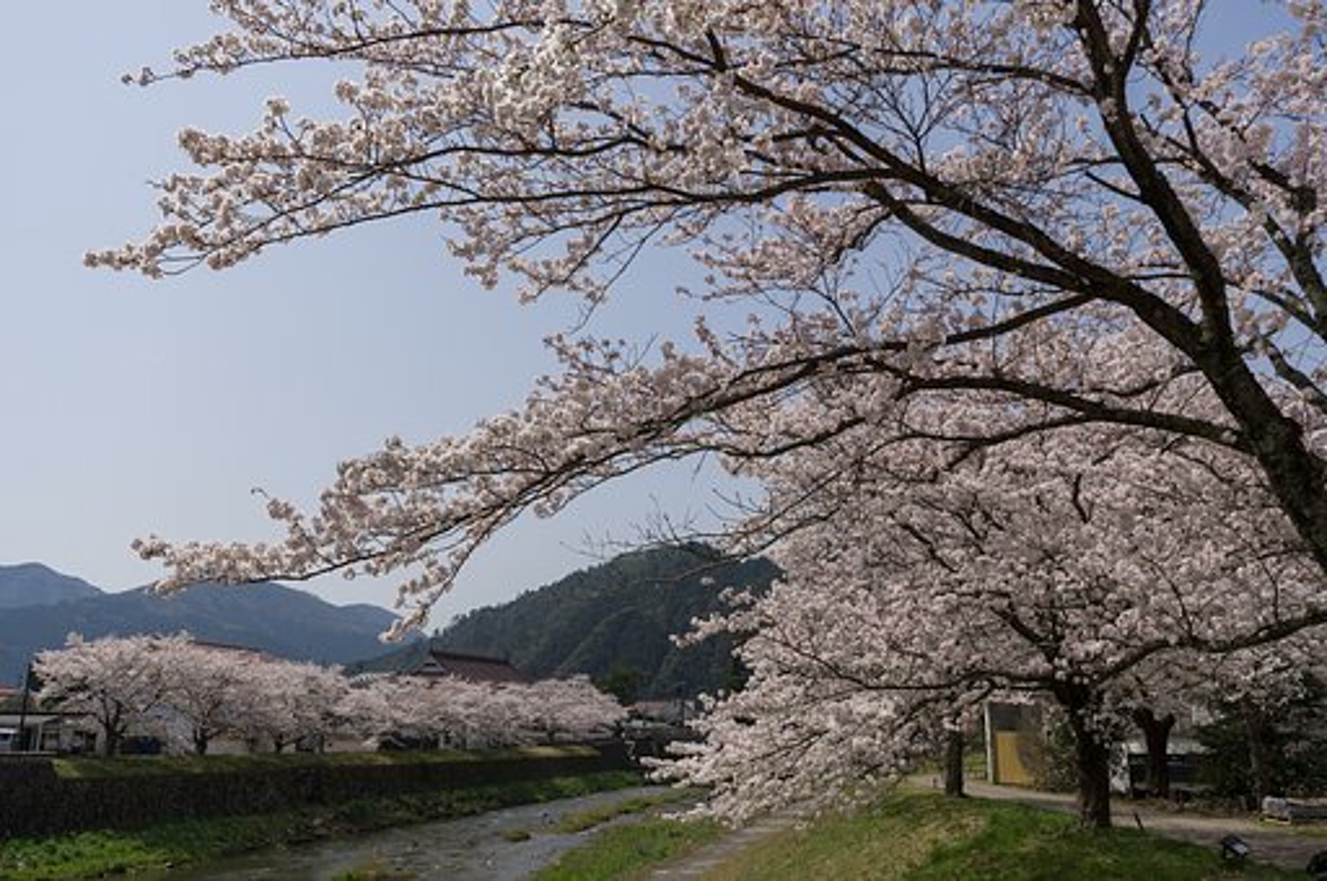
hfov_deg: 62.0
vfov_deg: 43.5
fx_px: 1104
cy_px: 440
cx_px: 664
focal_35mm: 30
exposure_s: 1/320
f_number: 10
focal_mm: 20
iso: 100
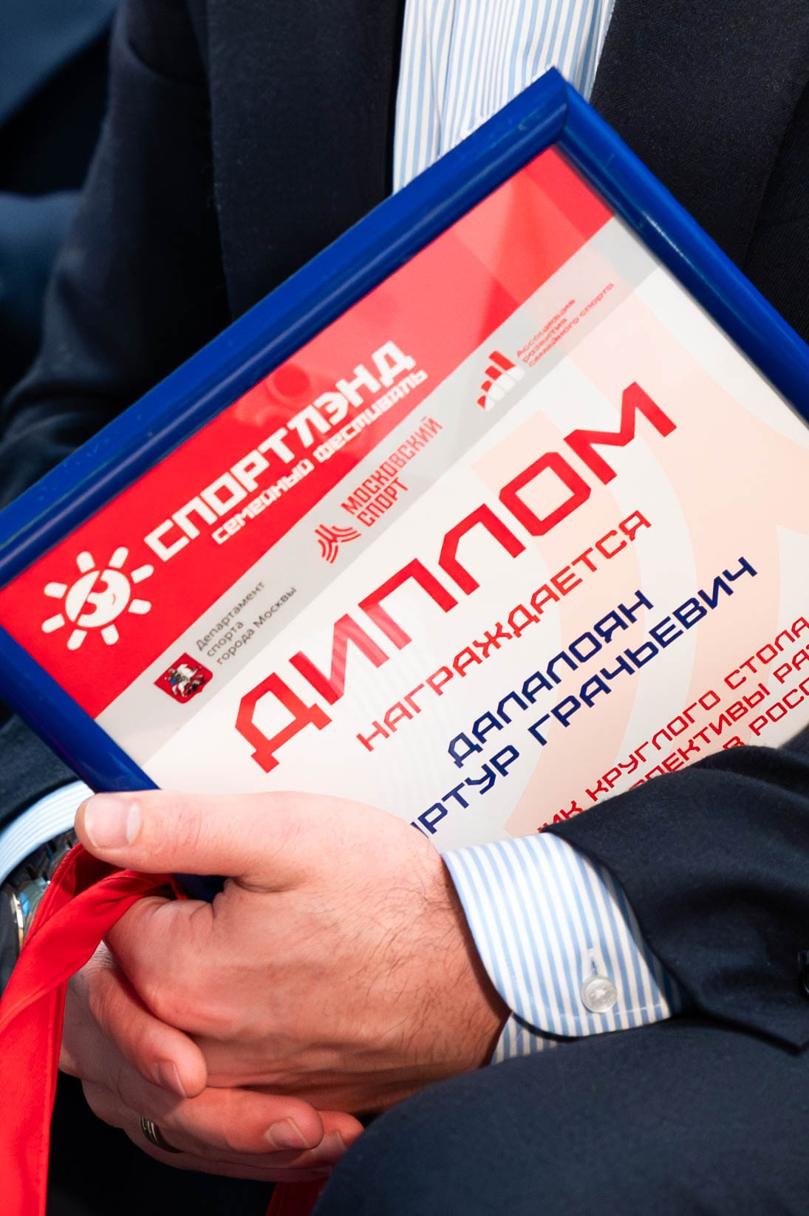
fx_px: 16728
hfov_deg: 2.8
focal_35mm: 496
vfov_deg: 4.2
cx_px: 352
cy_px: -262
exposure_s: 1/320
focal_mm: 135
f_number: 2.8
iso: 2500
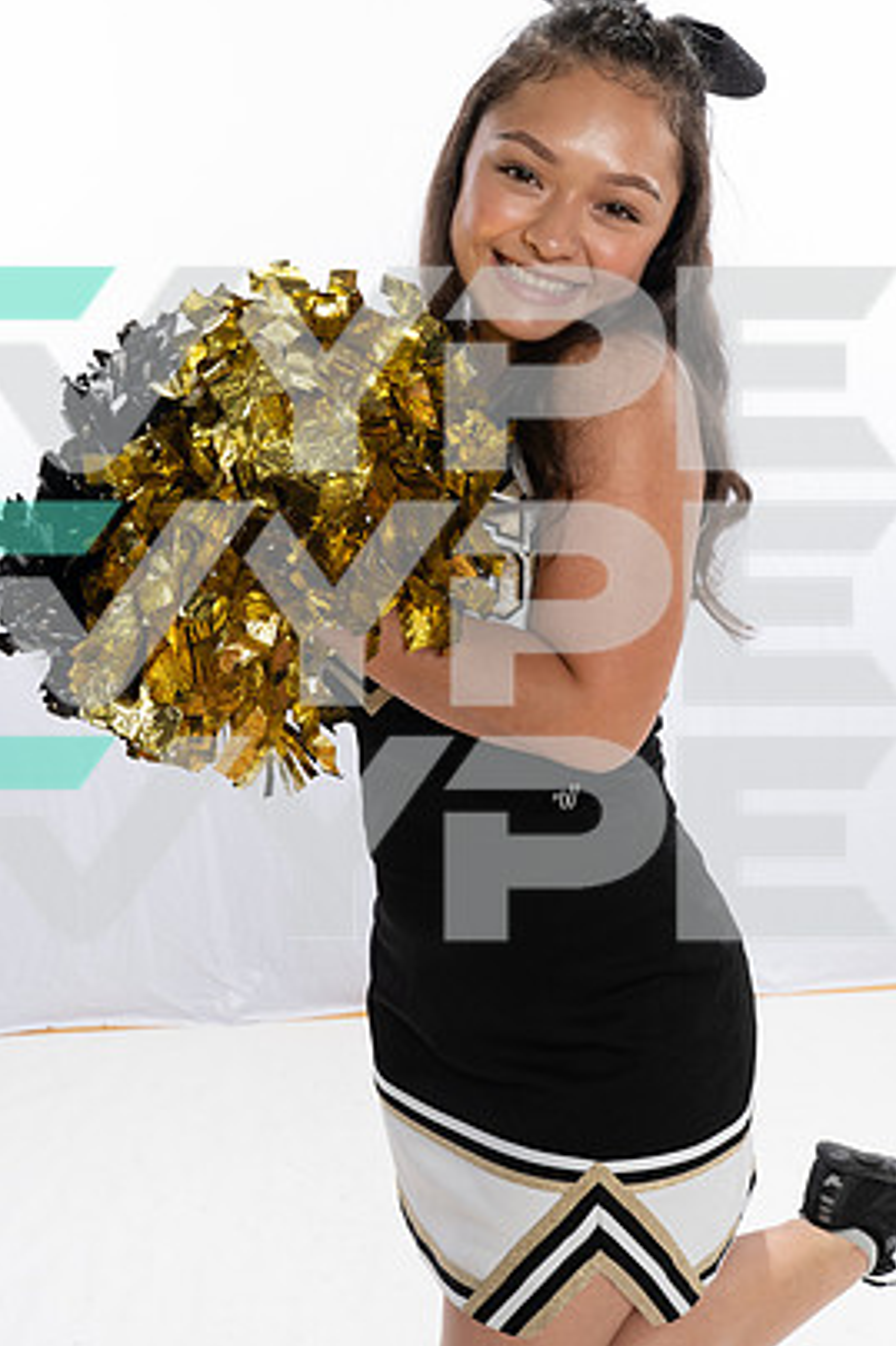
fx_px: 1457
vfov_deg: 49.5
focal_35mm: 39
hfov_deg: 34.2
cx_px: 413
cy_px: 606
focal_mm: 35
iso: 1250
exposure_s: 1/250
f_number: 10
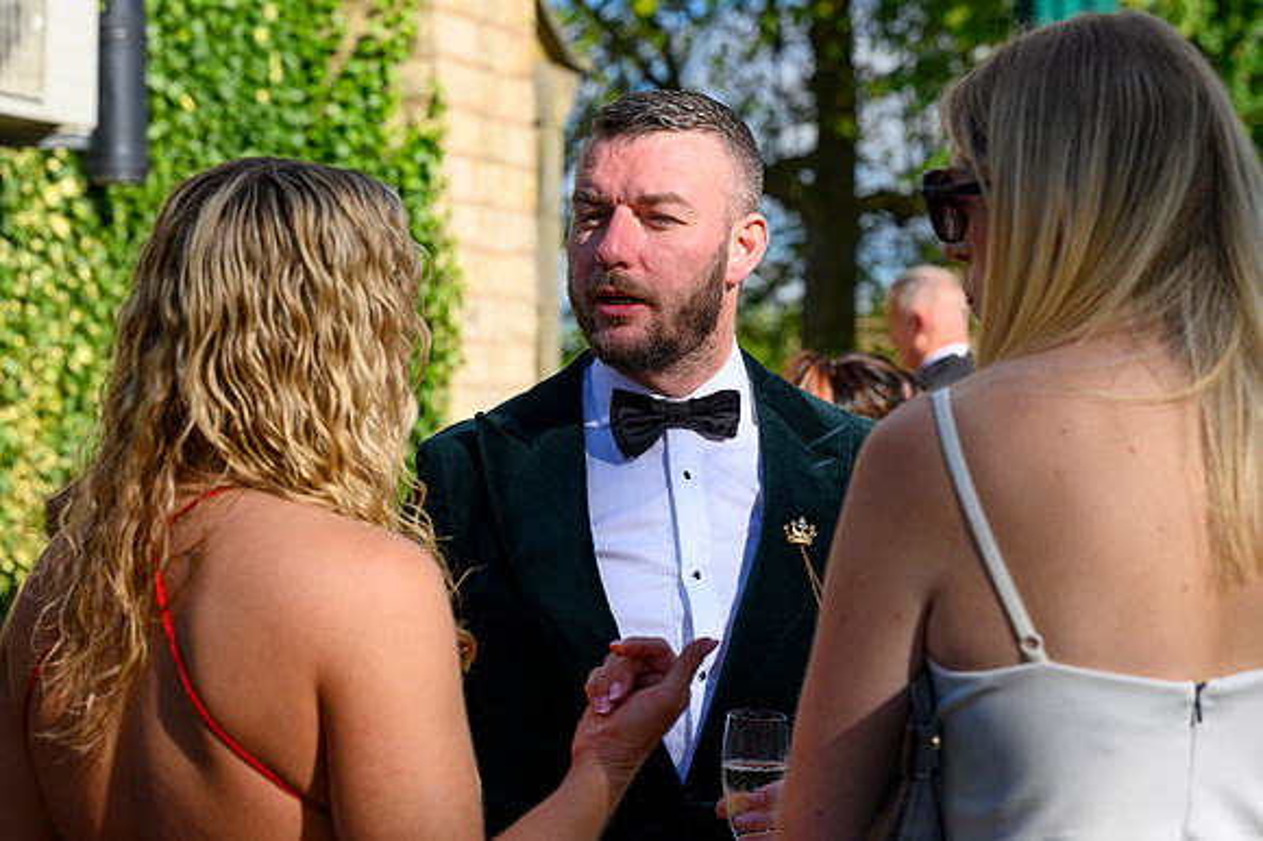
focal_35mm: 93
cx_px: 632
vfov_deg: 14.7
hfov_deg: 21.9
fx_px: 3258
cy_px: 420
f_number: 6.3
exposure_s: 1/320
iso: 100
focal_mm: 92
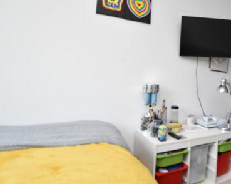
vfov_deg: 56.0
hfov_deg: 62.0
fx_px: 171
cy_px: 68
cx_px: 187
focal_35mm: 25
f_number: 3.5
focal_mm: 10
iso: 800
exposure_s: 1/250
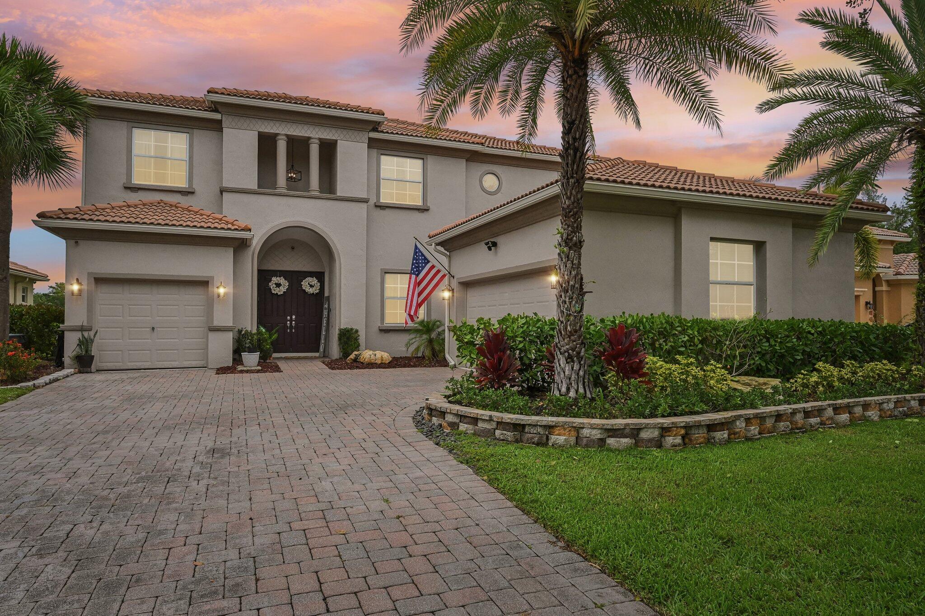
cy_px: 308
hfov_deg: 79.9
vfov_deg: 58.3
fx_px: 552
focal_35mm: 22
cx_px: 462
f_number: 8
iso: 2500
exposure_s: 1/5000
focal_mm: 21.5
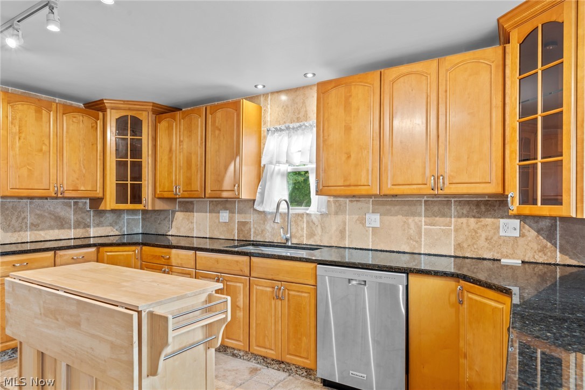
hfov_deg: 78.6
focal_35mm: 22
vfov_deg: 57.2
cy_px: 195
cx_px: 292
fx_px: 357
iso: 250
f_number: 9
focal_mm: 22
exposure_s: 1/1.25
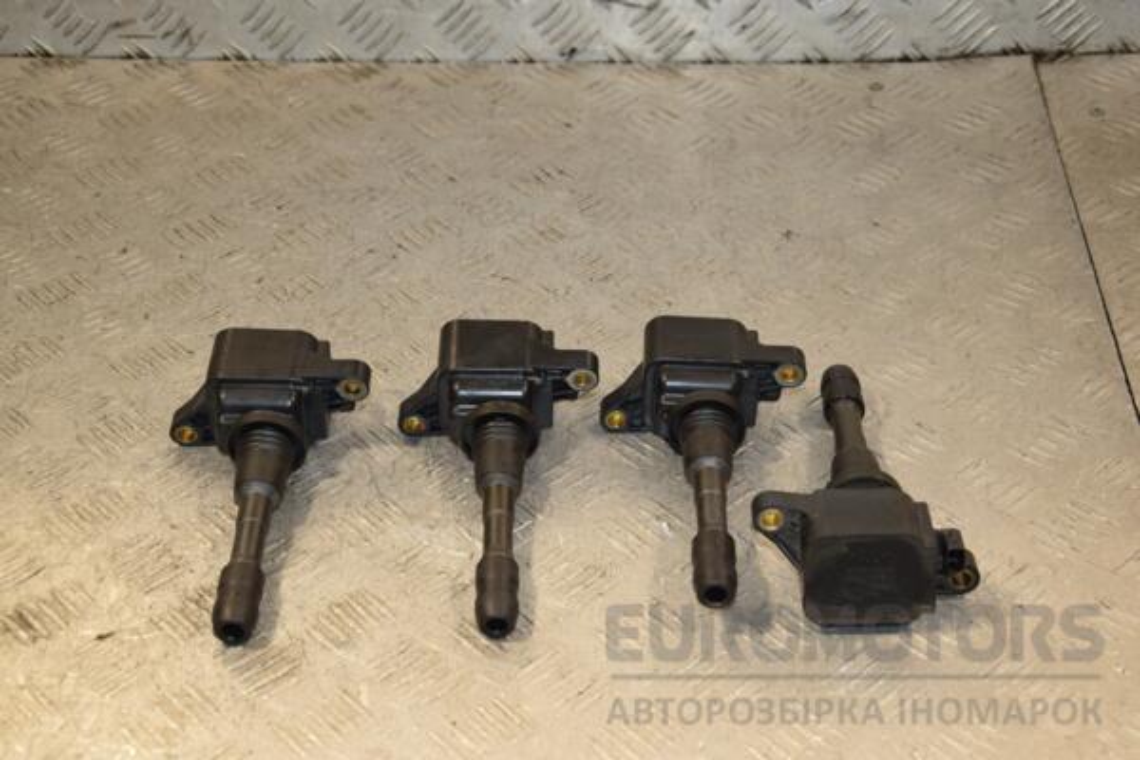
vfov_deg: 21.6
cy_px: 380
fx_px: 1995
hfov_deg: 31.9
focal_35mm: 63
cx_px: 570
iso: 800
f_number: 6.3
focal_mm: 42
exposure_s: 1/200
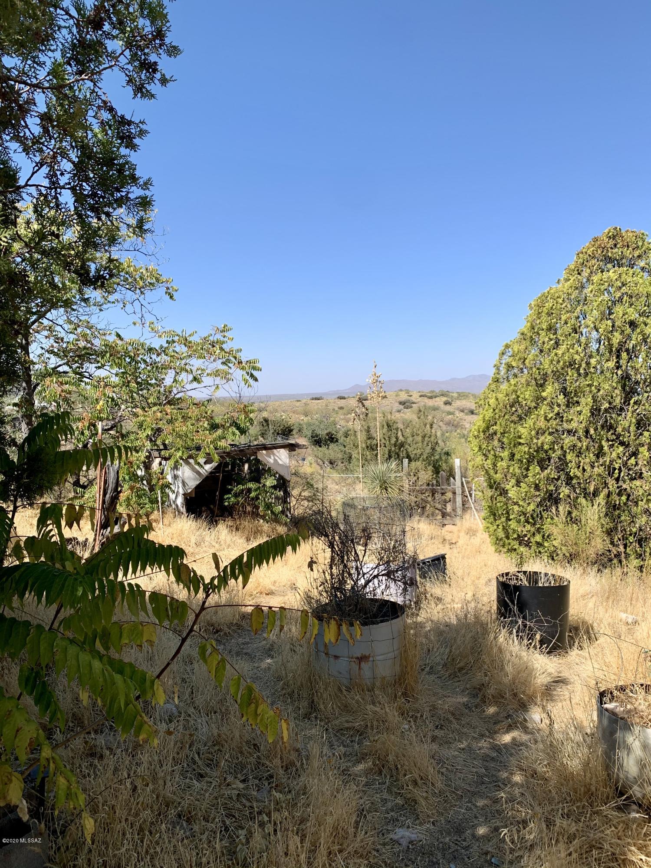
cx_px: 326
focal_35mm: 26
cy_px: 434
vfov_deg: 67.3
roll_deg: +1.0
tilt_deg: -2.7
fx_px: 652
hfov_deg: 53.1
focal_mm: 4.25
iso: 25
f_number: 1.8
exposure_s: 1/2075
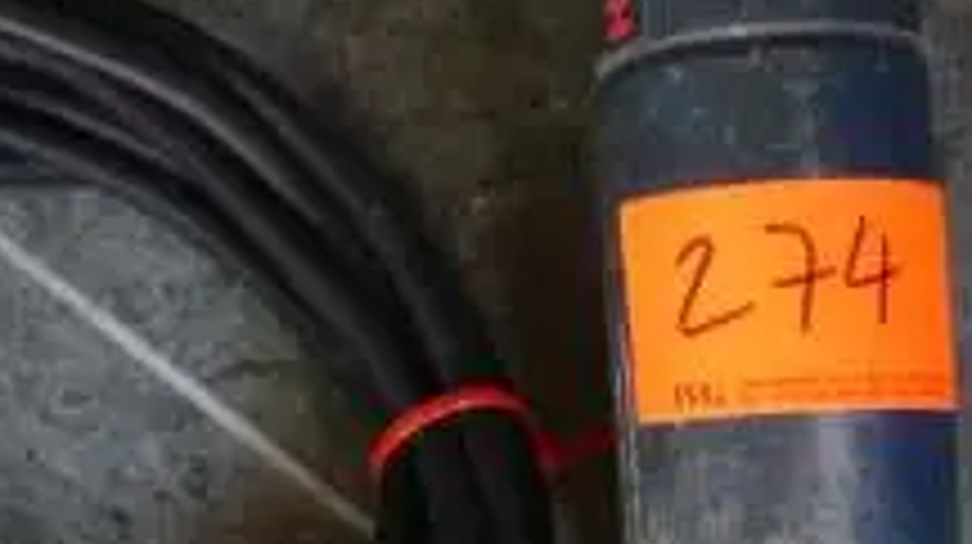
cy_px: 306
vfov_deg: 12.4
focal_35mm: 97
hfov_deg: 21.9
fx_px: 2498
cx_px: 279
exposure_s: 1/60
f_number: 3.3
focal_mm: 4.3
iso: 500
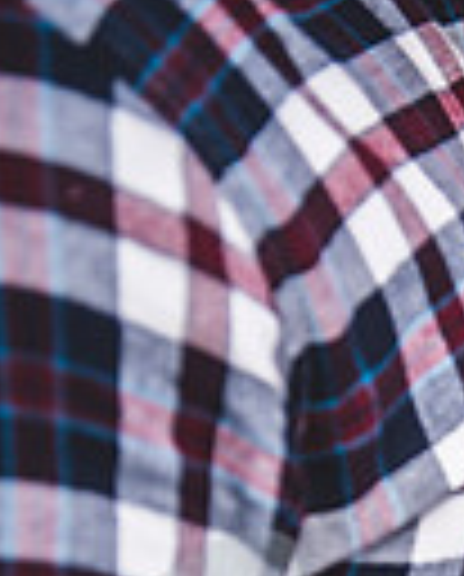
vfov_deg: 11.6
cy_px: 891
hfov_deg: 9.6
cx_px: 662
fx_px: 2703
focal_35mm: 158
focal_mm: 48
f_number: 2.8
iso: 100
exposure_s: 1/800
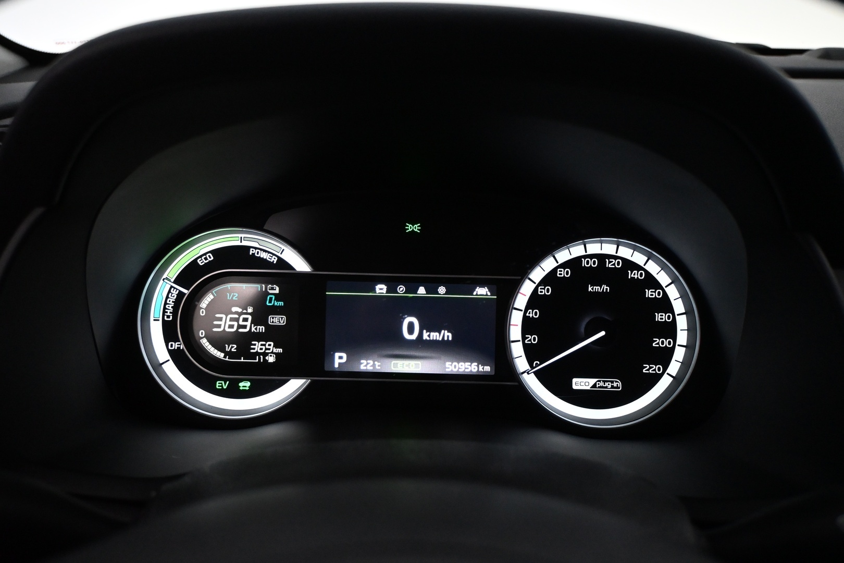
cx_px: 422
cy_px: 282
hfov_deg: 63.2
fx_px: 686
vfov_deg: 44.6
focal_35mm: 29
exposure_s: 1/100
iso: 3200
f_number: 3.8
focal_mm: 19.5
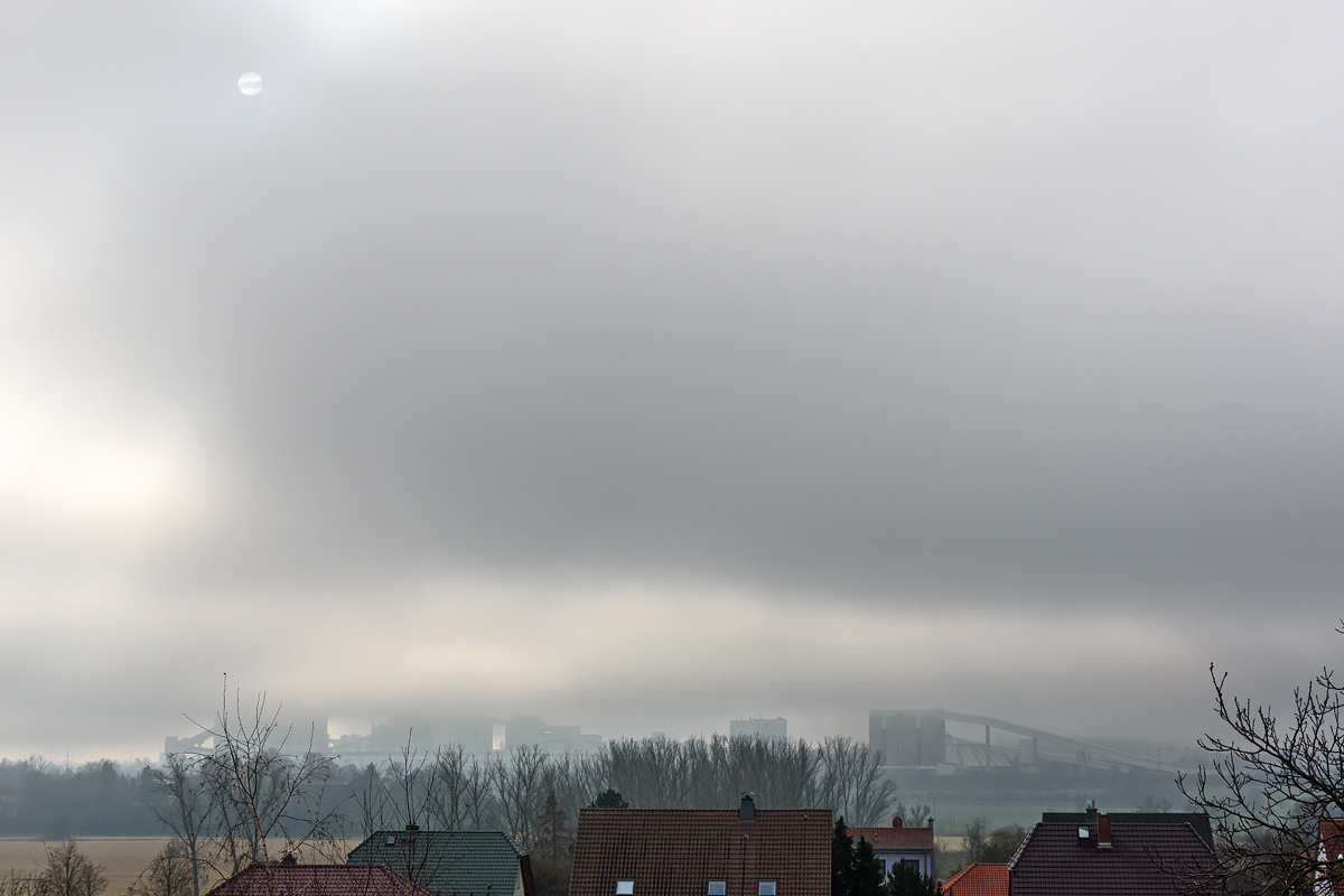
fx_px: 2240
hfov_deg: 33.4
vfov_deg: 22.6
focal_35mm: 60
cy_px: 448
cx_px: 672
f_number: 8
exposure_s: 1/2000
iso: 200
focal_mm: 40
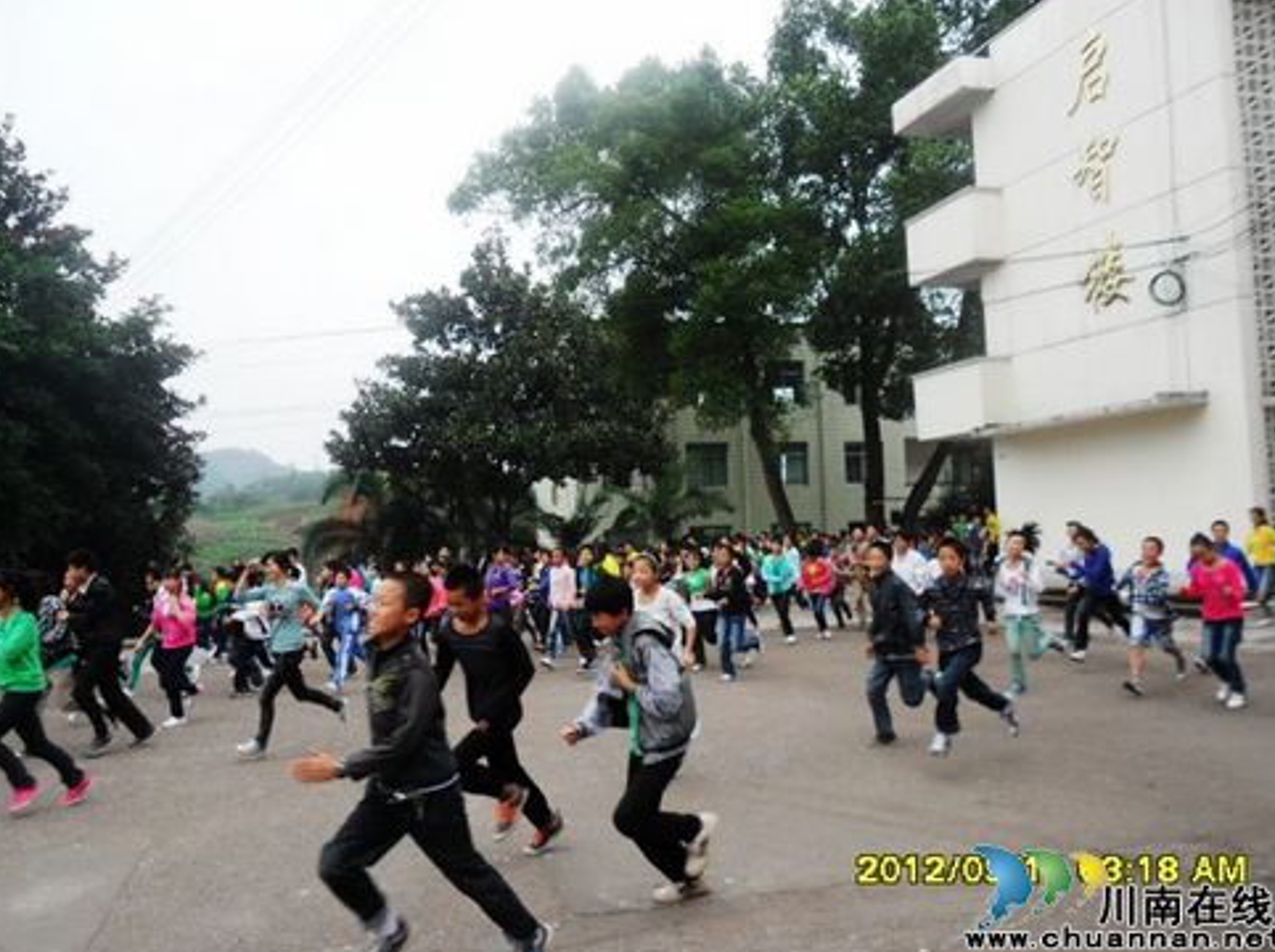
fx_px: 1030
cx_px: 645
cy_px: 469
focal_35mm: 28
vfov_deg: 49.6
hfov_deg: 63.5
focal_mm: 4.9
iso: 80
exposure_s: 1/250
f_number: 3.5
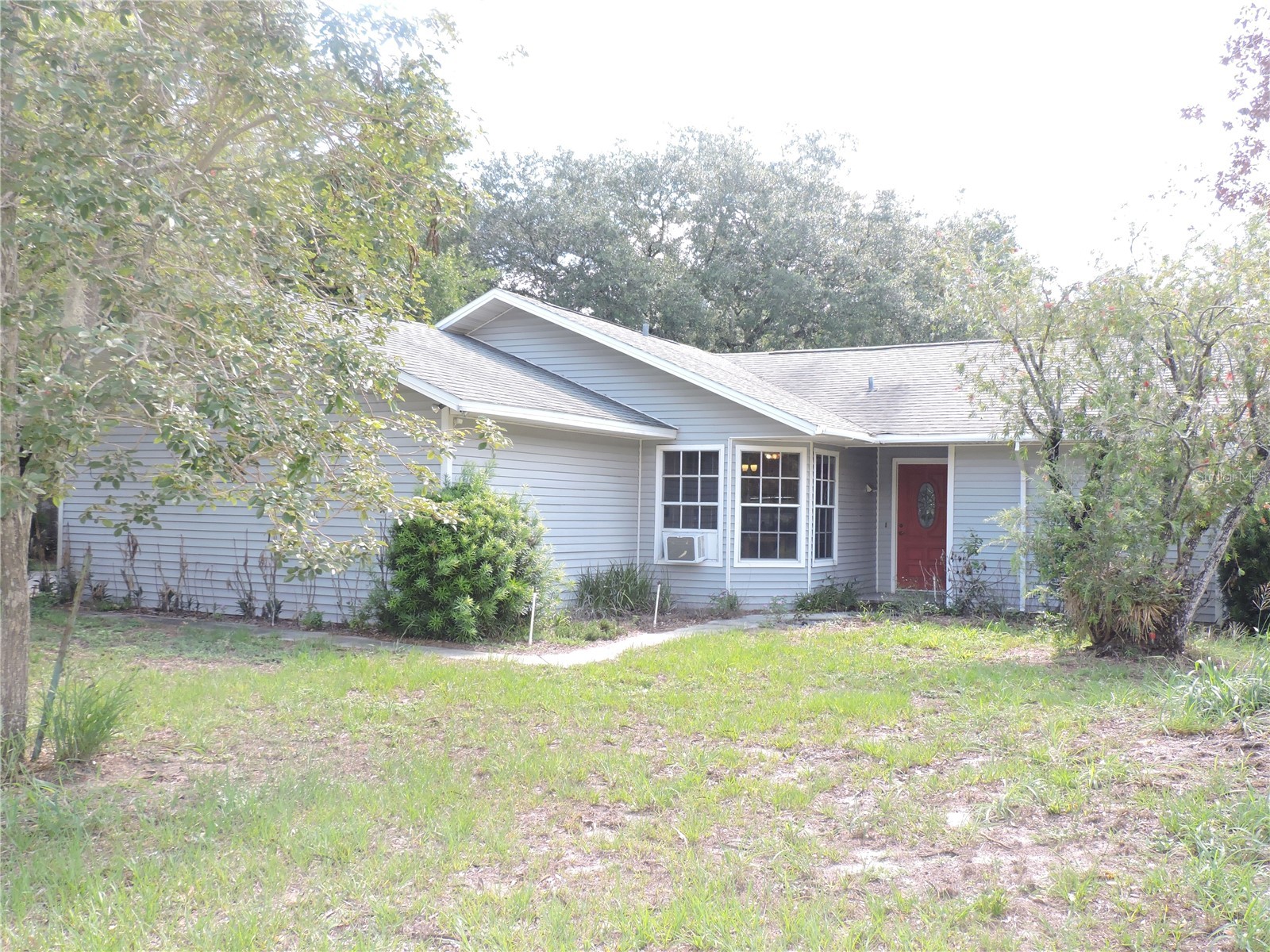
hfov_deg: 55.4
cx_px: 635
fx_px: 1211
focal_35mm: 33
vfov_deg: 42.9
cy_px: 476
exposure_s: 1/250
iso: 250
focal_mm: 5.9
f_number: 3.2
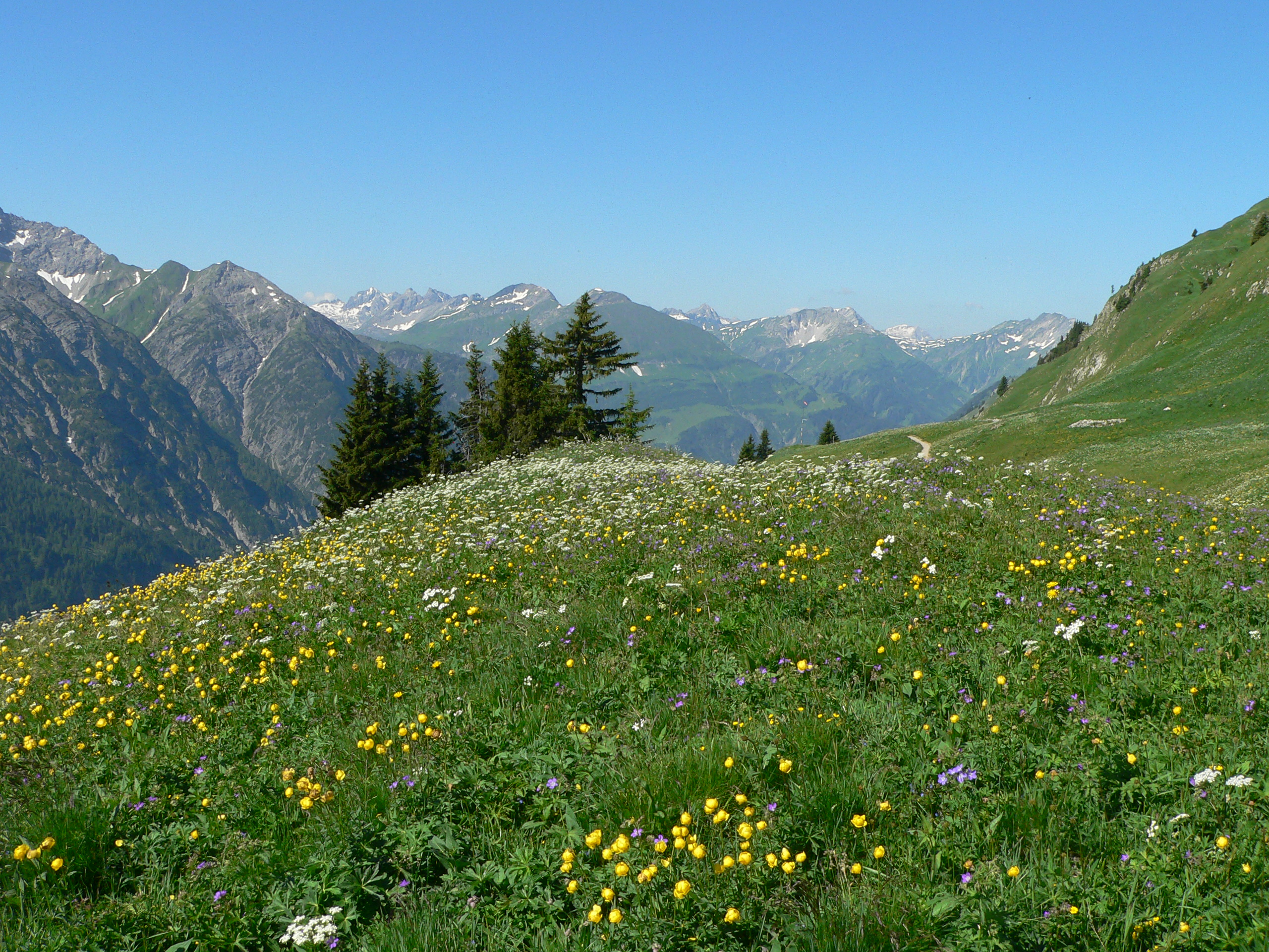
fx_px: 1320
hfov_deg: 51.4
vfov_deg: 39.7
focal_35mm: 36
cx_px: 634
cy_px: 476
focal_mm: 6
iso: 100
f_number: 5.2
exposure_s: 1/500
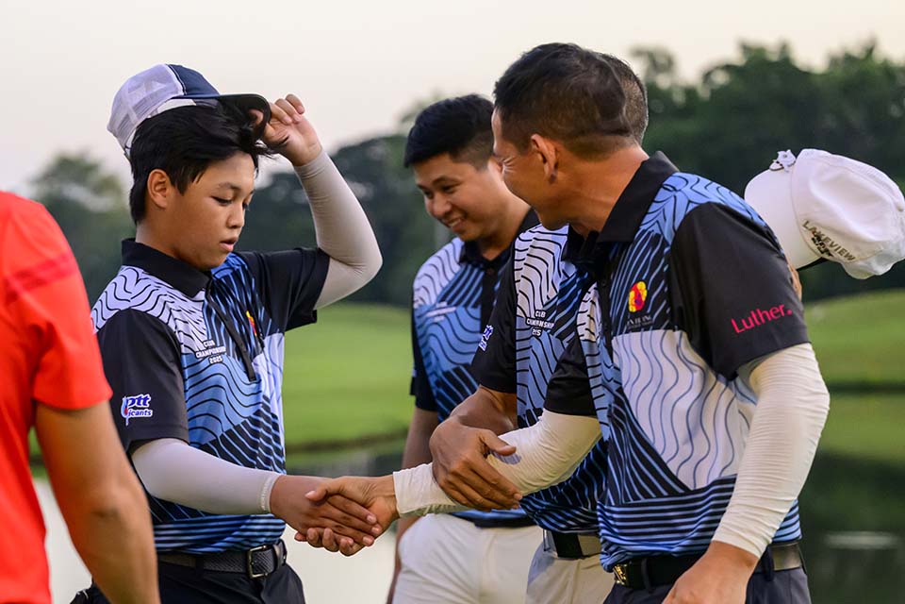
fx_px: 1760
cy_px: 302
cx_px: 452
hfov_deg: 28.8
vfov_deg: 19.5
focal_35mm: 70
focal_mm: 70
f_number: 2.8
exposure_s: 1/320
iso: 4000
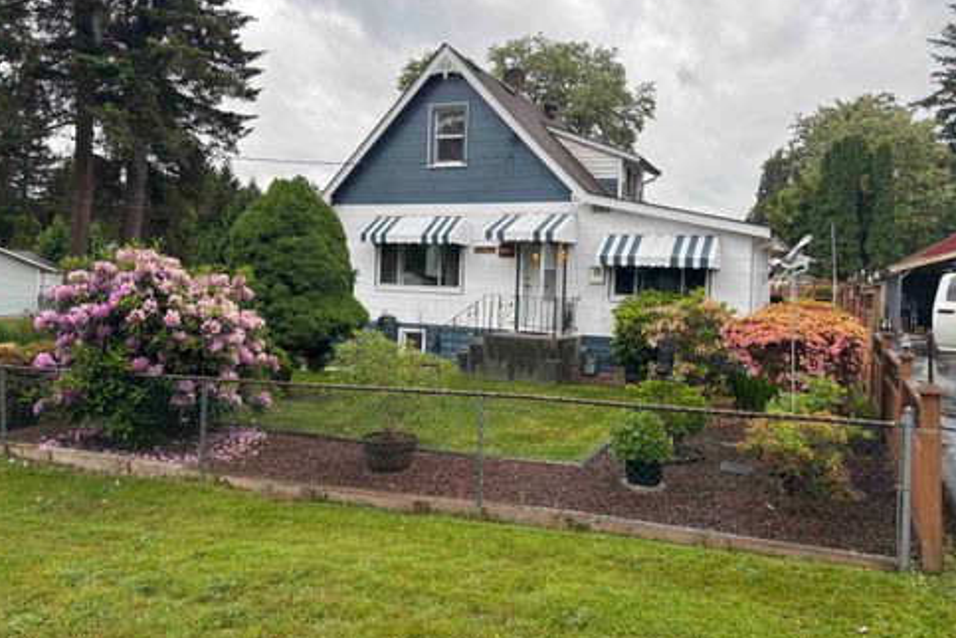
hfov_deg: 65.5
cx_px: 471
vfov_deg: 46.3
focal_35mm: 28
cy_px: 276
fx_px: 743
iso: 50
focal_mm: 5.96
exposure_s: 1/531
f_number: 1.6
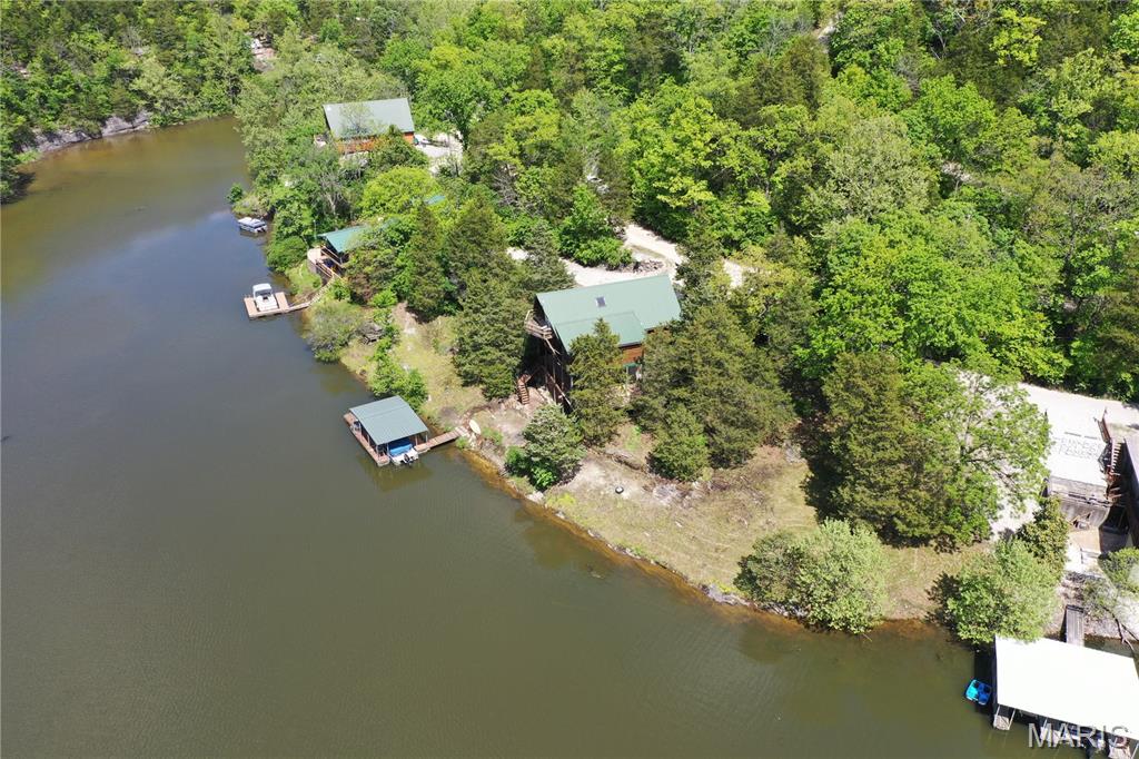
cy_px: 380
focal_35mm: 28
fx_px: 886
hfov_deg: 65.5
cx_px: 570
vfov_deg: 46.4
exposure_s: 1/320
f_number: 5
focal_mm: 10.26
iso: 100
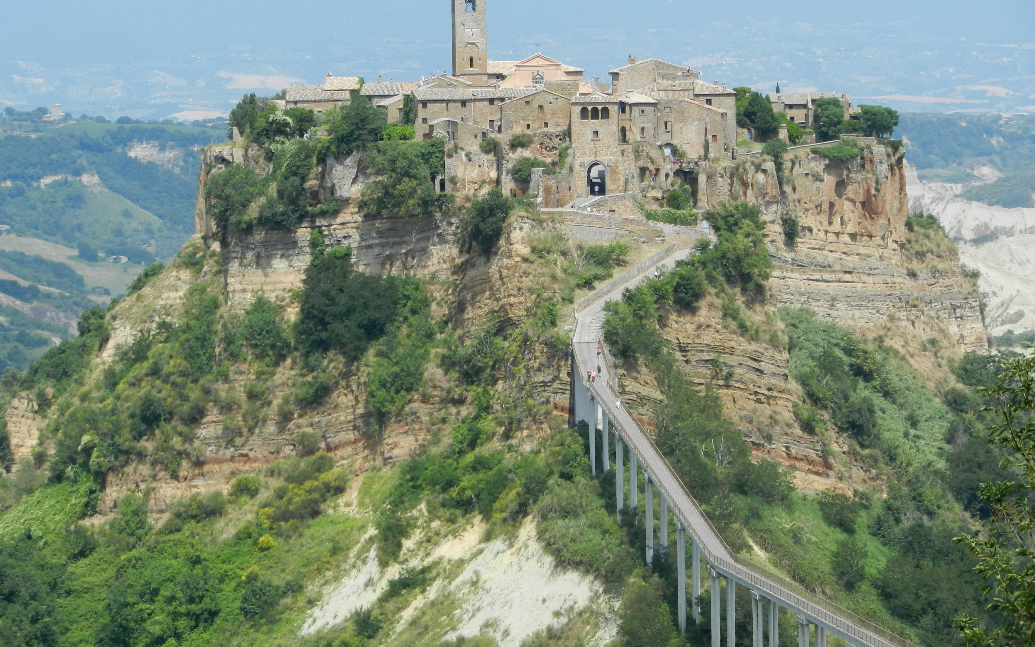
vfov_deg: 10.0
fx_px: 3695
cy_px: 274
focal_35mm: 131
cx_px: 516
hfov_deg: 15.9
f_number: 5.1
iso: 160
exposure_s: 1/640
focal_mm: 22.2
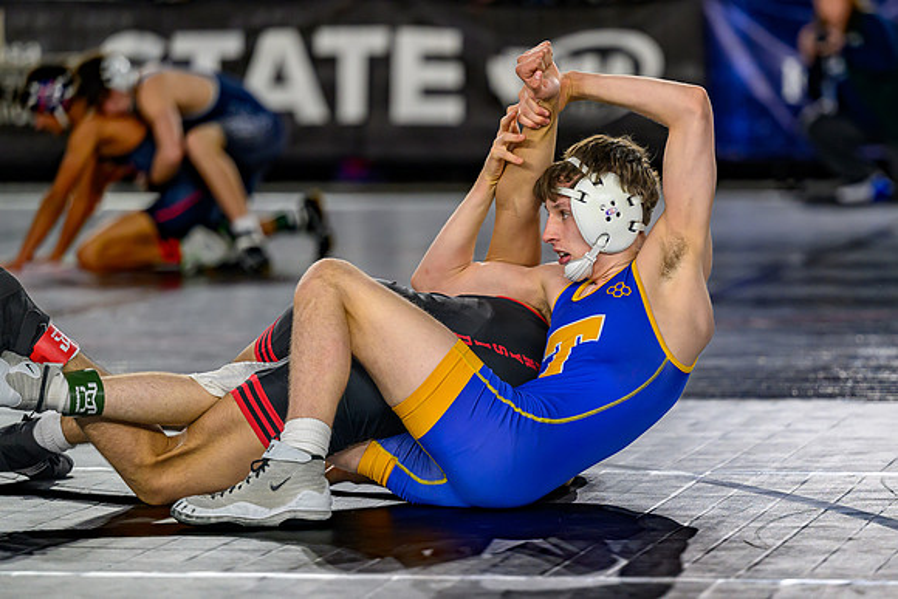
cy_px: 329
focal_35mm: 196
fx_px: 4882
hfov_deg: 10.5
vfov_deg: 7.0
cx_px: 583
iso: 900
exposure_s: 1/800
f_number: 2.8
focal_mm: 150
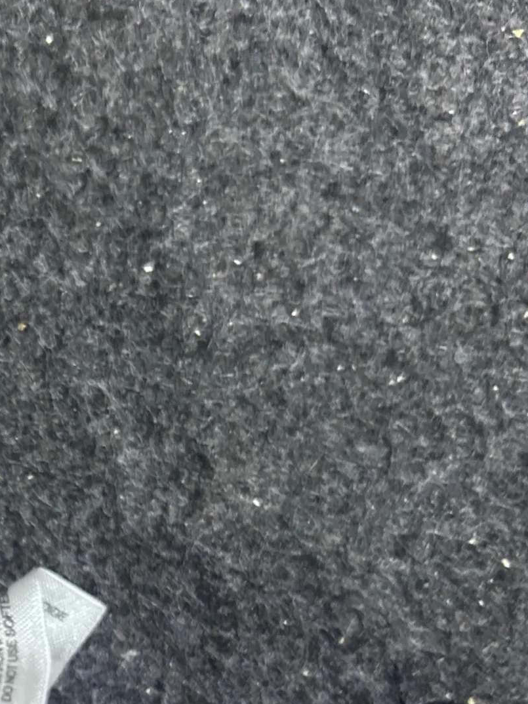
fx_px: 1261
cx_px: -98
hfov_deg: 22.0
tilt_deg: -68.1
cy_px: 659
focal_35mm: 62
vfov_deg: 29.6
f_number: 1.5
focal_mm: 5.7
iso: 320
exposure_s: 1/50
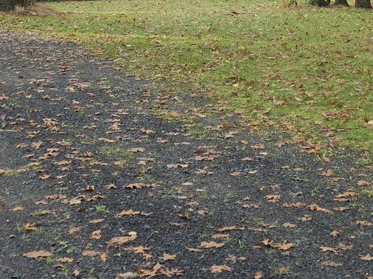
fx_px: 1164
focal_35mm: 108
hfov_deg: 18.2
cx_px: 154
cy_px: -96
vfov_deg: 13.2
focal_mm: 6.3
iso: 80
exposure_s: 1/180
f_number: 1.7
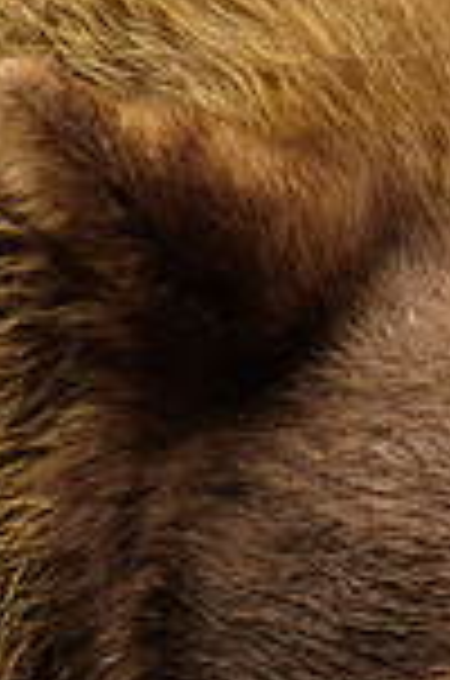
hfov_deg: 1.1
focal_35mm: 1207
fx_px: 22734
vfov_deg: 1.7
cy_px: 959
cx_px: 623
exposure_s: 1/250
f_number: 8
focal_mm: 270
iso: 1600
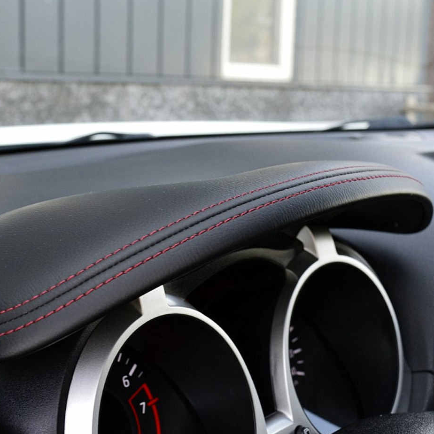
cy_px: 217
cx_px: 153
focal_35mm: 54
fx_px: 766
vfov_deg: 31.6
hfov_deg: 31.4
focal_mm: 28
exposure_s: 1/60
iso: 640
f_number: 8
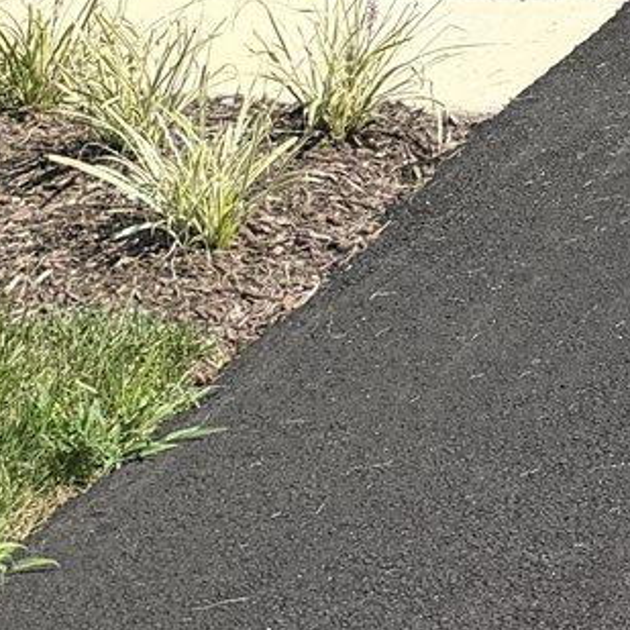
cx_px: 1087
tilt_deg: +10.1
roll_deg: -0.3
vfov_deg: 9.0
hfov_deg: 10.5
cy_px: -1254
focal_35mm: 158
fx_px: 3253
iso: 80
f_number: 1.78
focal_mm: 6.76
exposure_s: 1/4167
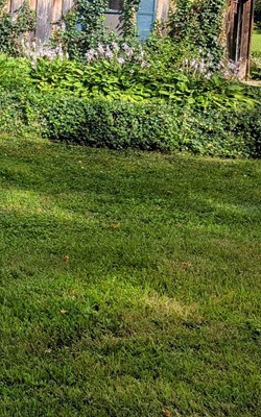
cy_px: 67
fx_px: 740
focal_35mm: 65
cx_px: -241
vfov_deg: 30.5
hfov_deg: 16.1
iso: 33
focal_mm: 6.81
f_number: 1.85
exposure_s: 1/1167
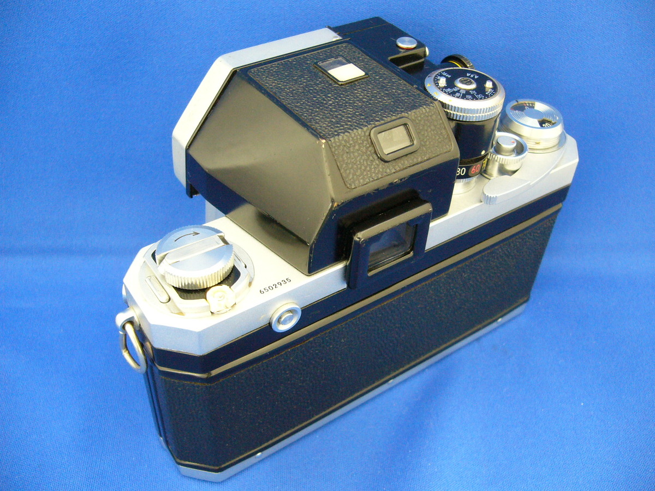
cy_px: 246
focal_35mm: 35
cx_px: 328
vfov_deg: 40.7
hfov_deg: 52.6
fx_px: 662
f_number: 2.8
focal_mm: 5.8
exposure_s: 1/8
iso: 200
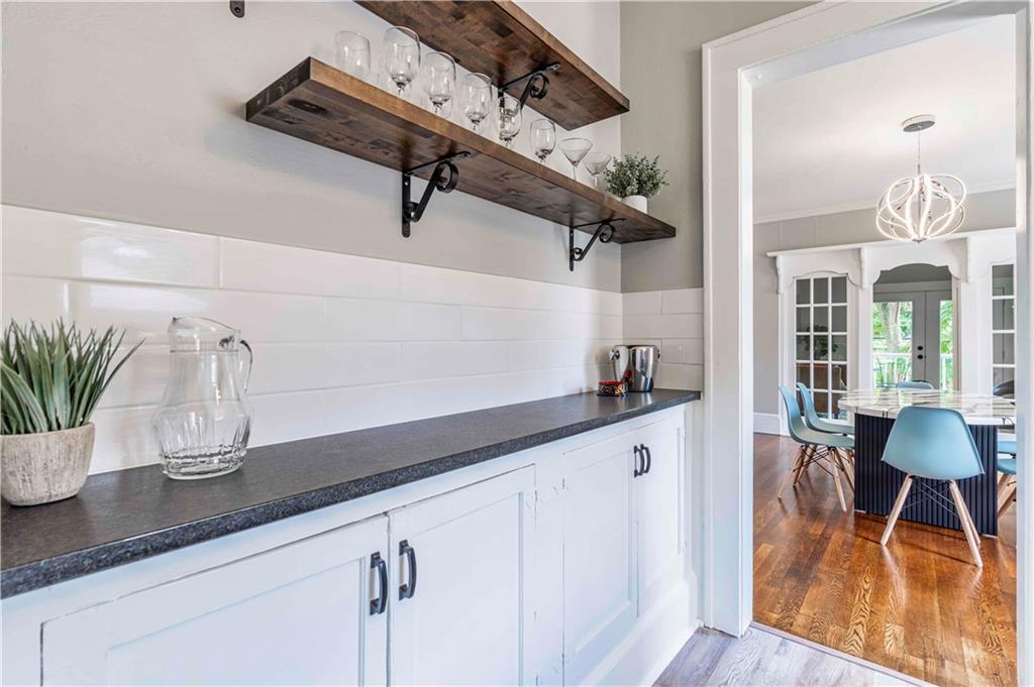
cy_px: 344
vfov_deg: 73.7
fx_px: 459
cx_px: 517
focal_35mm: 16
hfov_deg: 96.8
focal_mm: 16
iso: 100
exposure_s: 1/10
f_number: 8
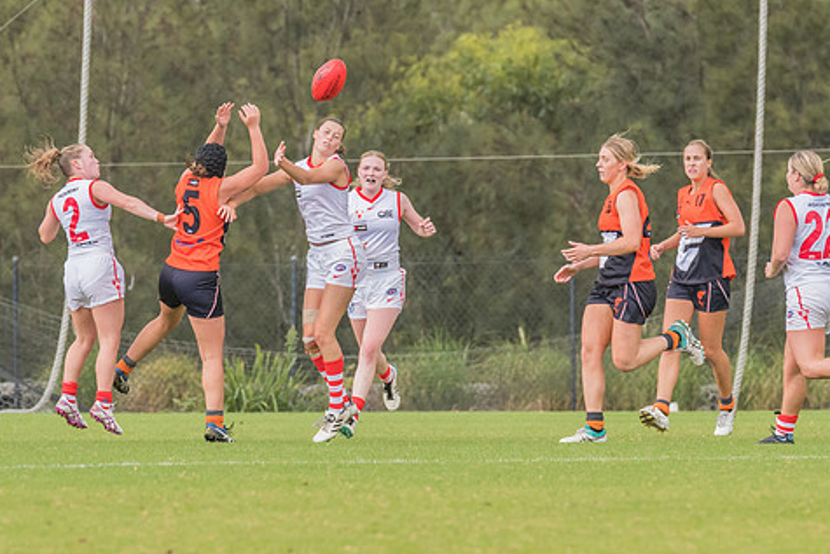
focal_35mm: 665
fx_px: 15336
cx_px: 369
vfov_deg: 2.1
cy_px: 237
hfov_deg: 3.1
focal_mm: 300
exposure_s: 1/1250
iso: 800
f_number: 6.3
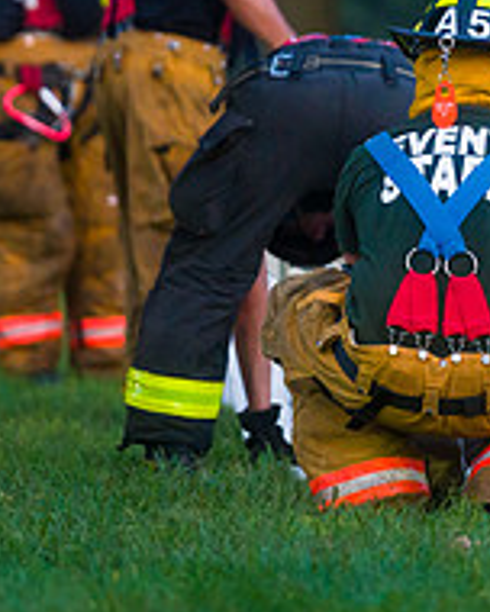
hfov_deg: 2.7
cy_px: 35
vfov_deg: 3.4
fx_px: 10405
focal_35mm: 574
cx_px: 309
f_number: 3.2
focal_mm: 200
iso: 3200
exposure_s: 1/125
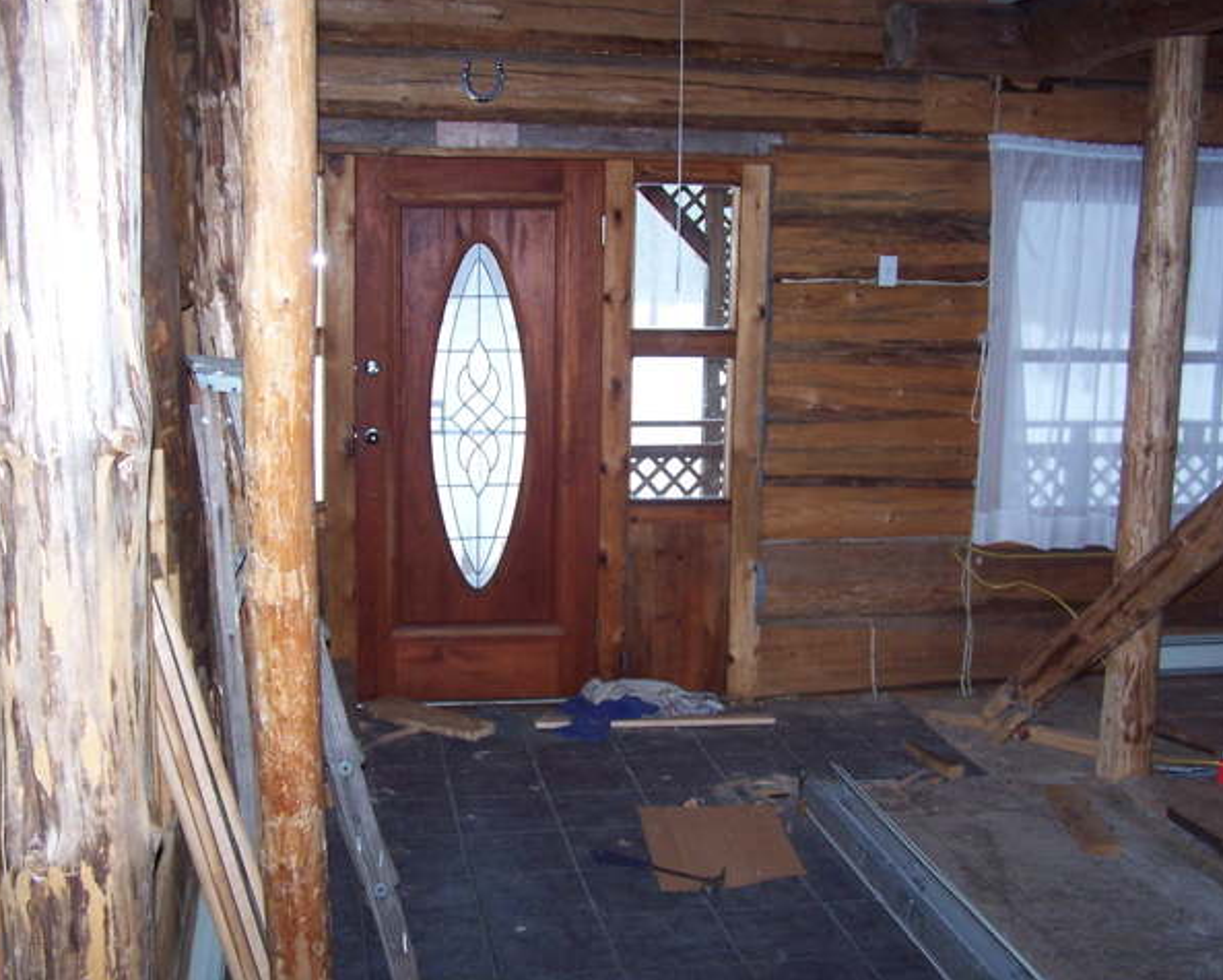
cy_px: 487
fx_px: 1449
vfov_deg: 37.4
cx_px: 575
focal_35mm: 40
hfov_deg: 45.8
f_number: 2.8
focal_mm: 6.3
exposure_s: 1/60
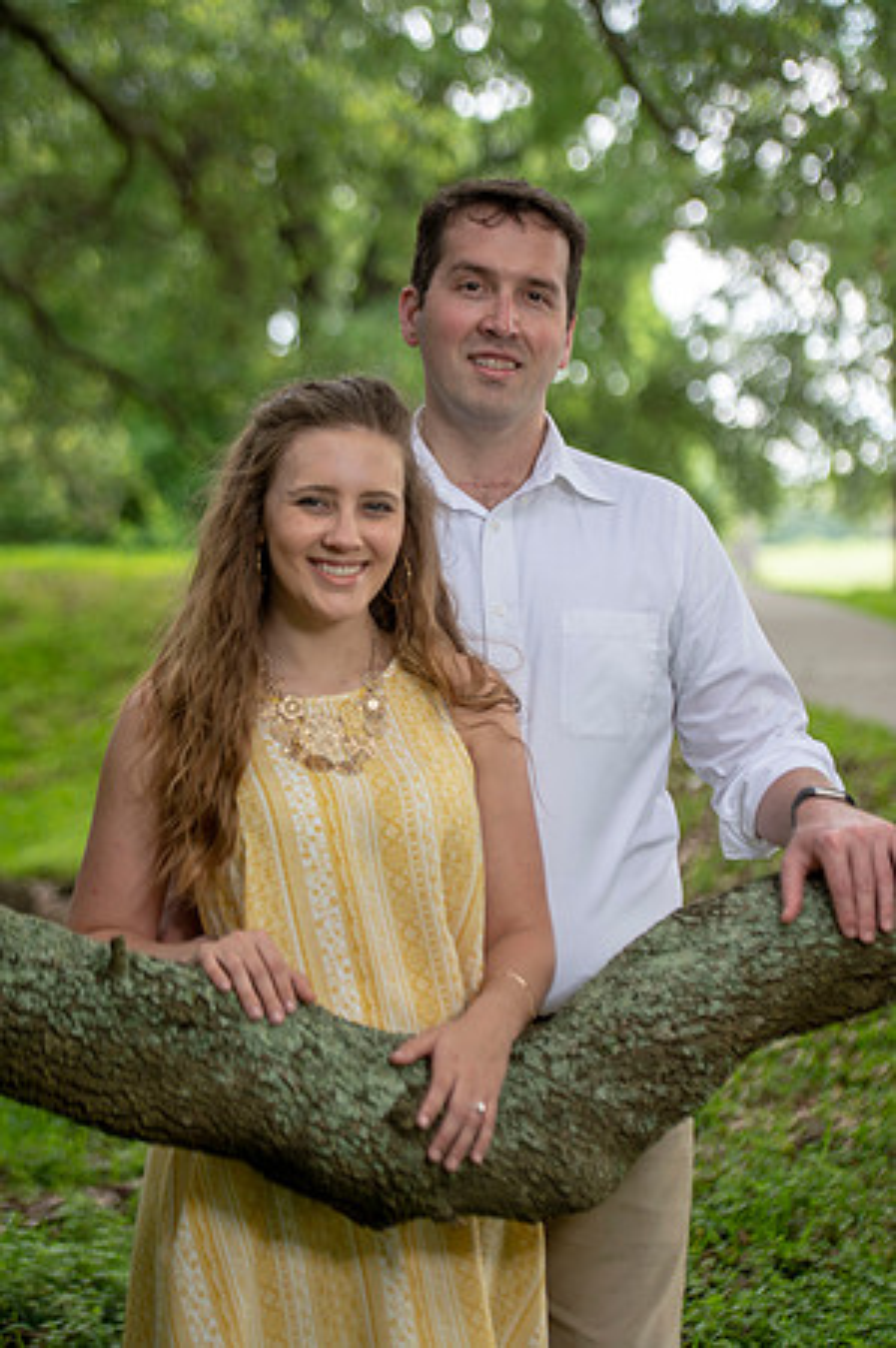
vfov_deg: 24.8
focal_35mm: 82
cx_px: 448
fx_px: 3068
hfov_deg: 16.6
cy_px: 674
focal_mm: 82
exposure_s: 1/100
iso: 125
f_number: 2.8
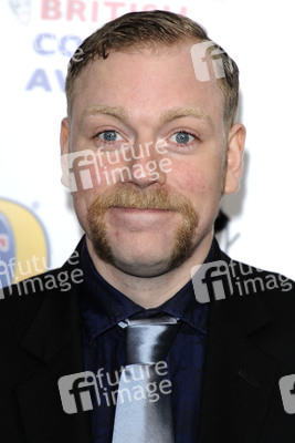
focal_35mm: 138
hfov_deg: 9.9
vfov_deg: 14.9
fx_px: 1695
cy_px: 222
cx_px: 148
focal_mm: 92
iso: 320
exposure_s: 1/200
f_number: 4.5
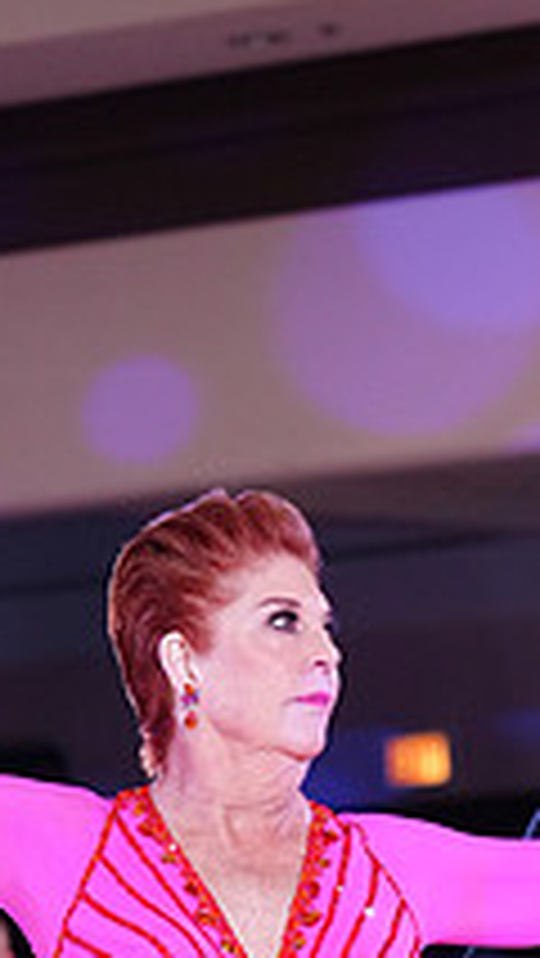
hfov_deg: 4.1
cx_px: 376
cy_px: 1219
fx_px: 7602
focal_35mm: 299
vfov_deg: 7.1
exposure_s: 1/250
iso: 2500
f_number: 4.5
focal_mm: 105
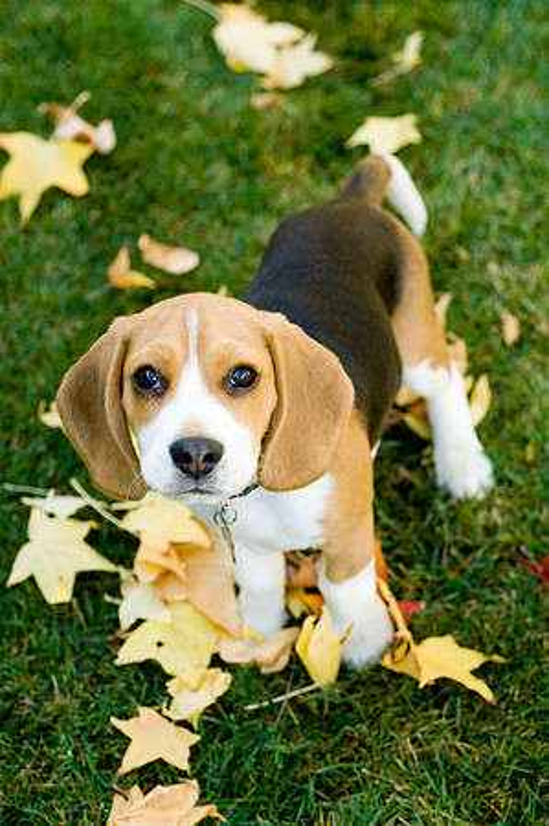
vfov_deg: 22.6
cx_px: 274
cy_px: 413
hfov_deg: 15.2
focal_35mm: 90
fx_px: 2063
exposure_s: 1/400
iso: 400
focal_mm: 60
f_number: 3.5
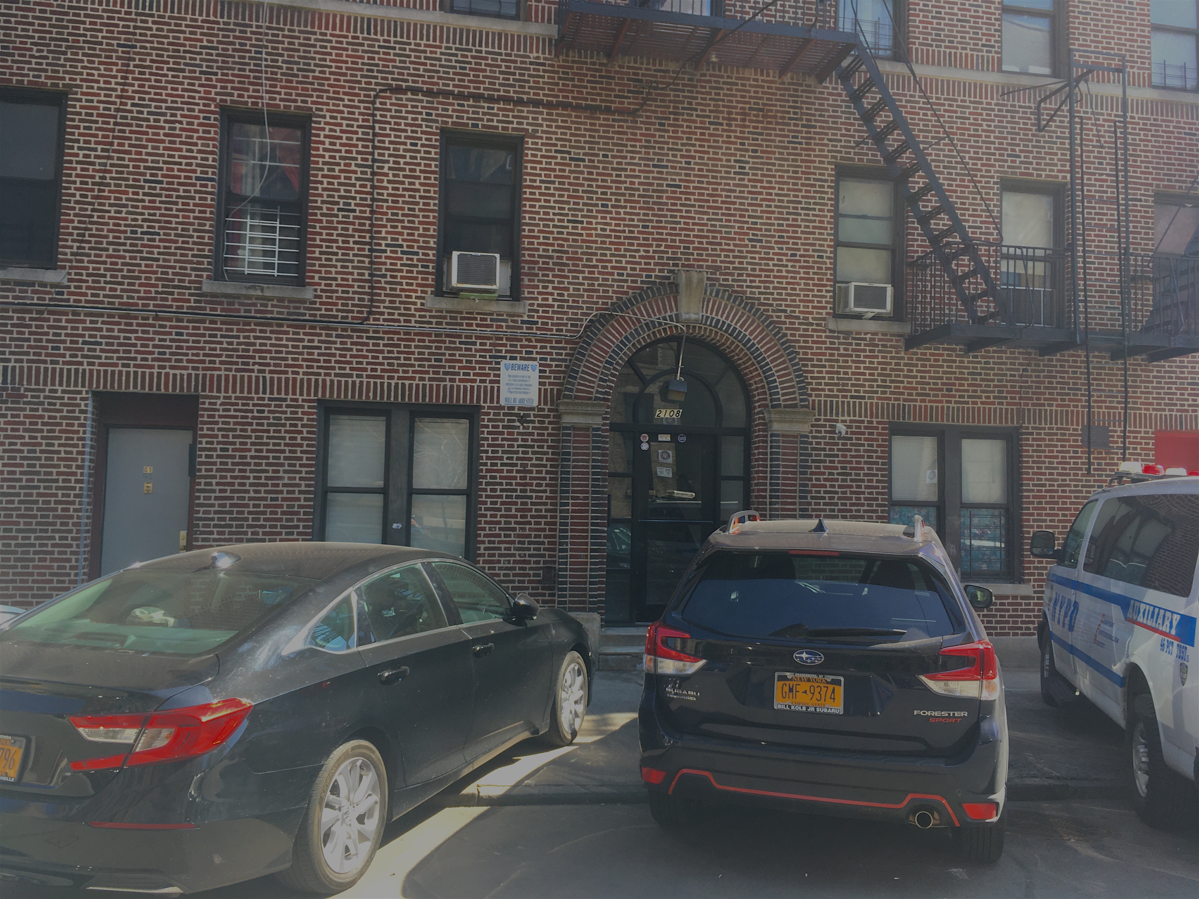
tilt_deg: +1.8
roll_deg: -0.4
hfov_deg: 61.7
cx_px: 600
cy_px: 450
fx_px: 1004
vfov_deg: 48.2
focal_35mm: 29
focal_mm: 4.15
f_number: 2.2
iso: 25
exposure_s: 1/218
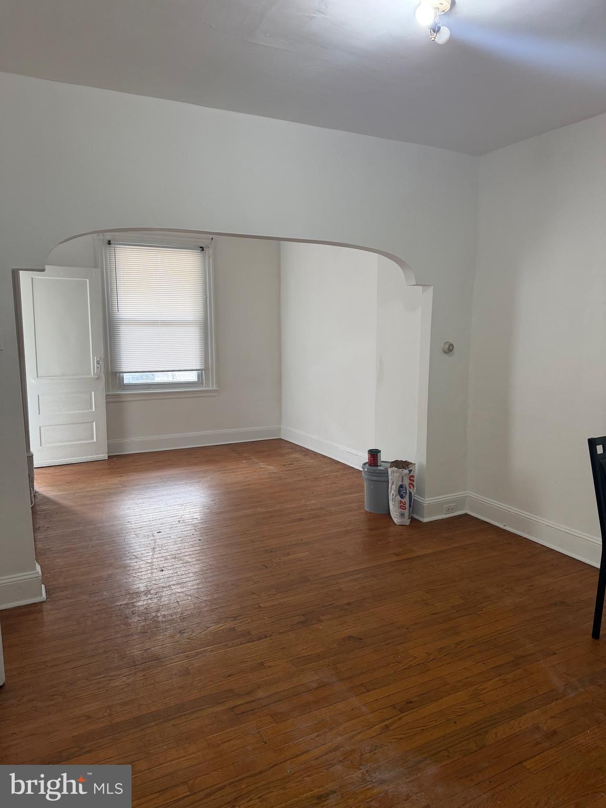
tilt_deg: -8.2
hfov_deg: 56.8
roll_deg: +0.1
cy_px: 404
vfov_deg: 71.6
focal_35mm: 24
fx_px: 560
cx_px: 303
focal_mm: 6.76
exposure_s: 1/60
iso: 160
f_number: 1.78
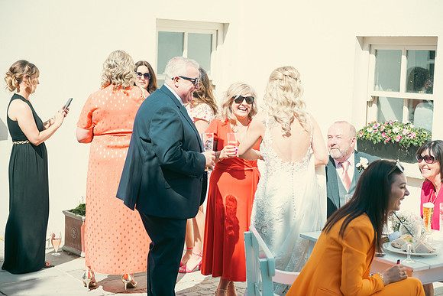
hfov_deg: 28.8
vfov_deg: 19.5
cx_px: 222
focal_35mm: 70
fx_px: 862
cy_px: 148
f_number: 3.5
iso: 100
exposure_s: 1/800
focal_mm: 70
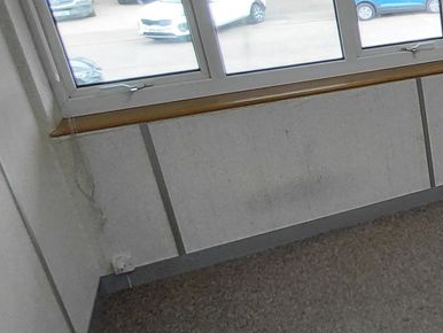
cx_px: 590
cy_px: 119
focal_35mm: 46
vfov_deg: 31.4
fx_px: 589
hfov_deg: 31.0
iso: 64
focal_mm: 1.64
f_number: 2.2
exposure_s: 1/100
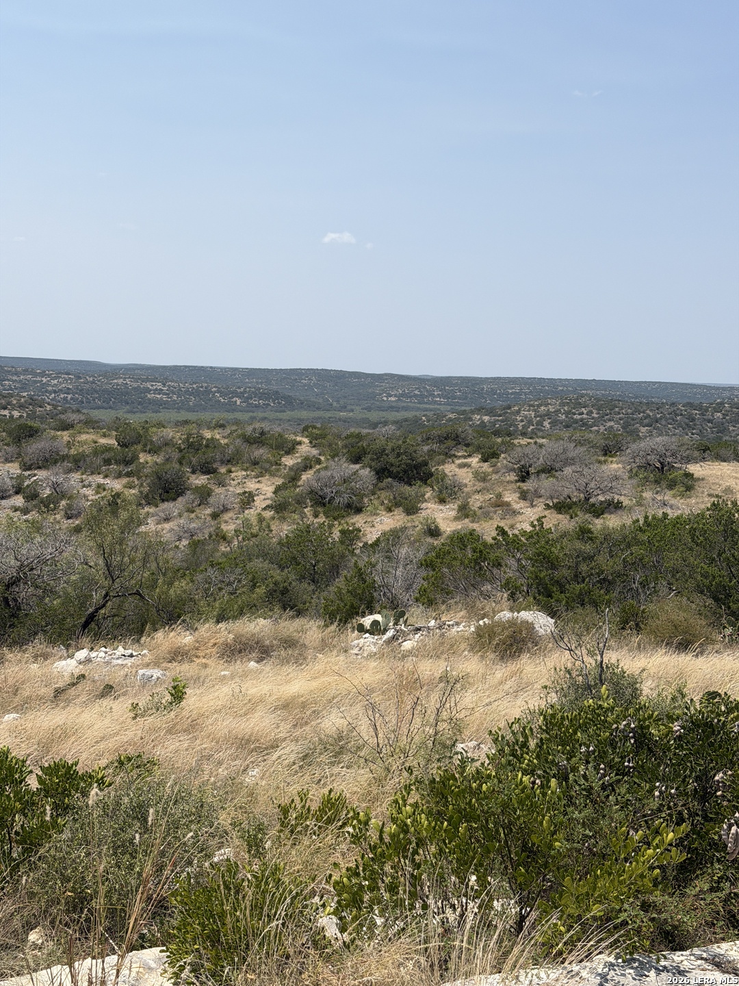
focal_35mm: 48
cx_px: 370
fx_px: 1366
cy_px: 493
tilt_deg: -5.3
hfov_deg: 30.3
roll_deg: -2.0
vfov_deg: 39.7
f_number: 1.78
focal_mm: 6.76
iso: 64
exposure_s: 1/6536
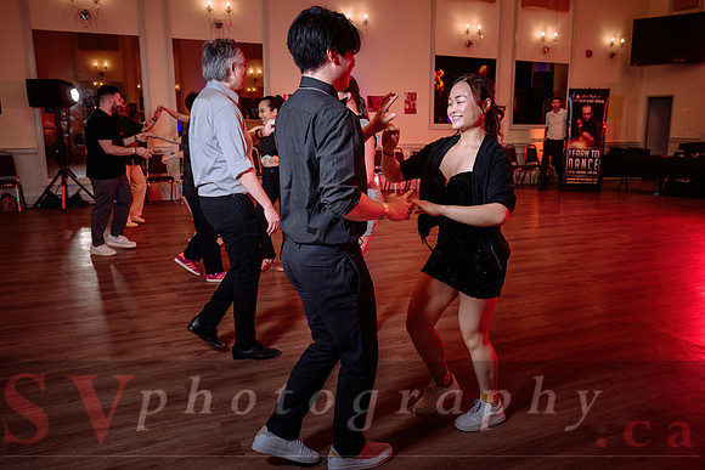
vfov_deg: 43.3
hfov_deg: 61.3
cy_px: 236
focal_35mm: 30
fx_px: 593
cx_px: 391
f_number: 4
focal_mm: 27
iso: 640
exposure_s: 1/200
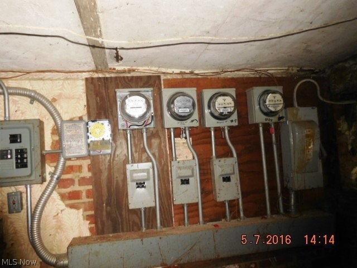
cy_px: 134
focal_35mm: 25
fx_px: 258
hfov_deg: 69.4
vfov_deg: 54.9
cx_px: 178
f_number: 3.4
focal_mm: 4.5
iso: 320
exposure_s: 1/30
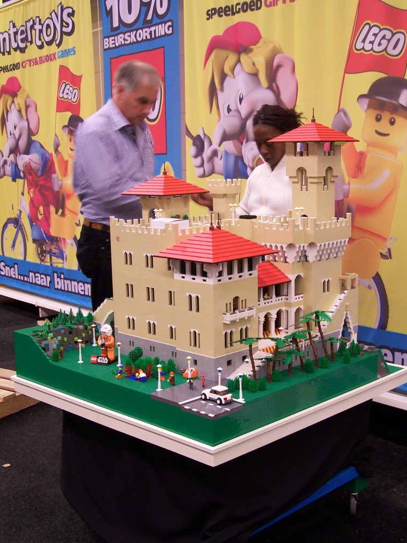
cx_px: 202
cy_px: 275
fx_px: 815
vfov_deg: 36.8
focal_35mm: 52
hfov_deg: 28.0
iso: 80
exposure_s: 1/2
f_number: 3
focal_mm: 8.5
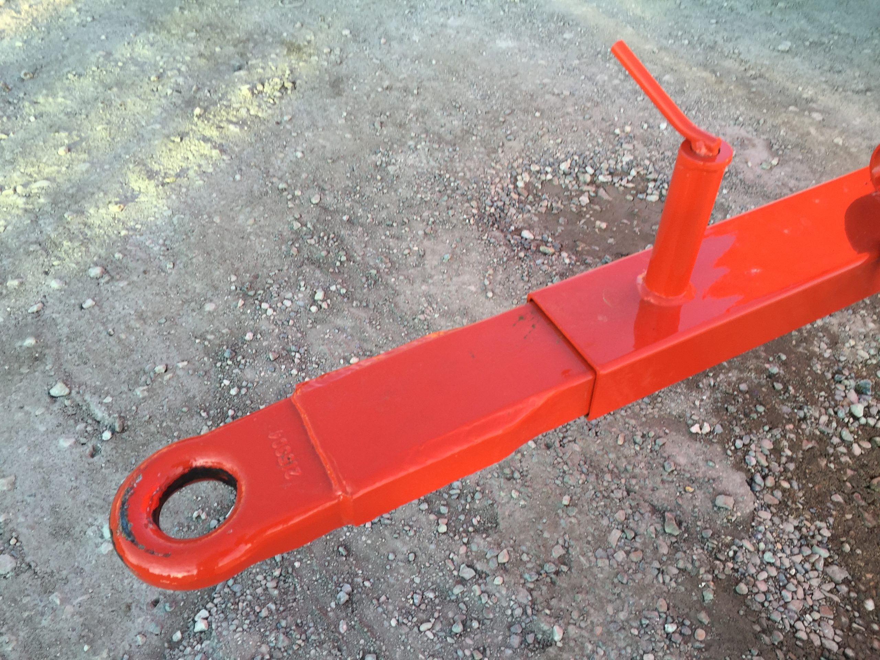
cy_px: 330
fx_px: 737
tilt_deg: -45.2
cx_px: 440
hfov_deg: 61.7
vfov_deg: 48.2
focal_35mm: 29
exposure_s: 1/196
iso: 32
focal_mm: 4.15
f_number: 2.2
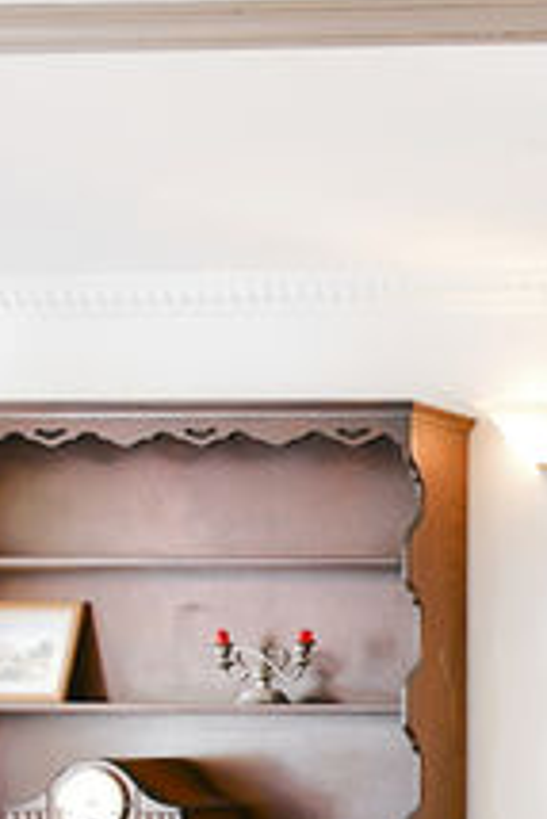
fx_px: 1524
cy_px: 771
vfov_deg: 28.6
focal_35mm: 67
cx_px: 1545
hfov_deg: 12.2
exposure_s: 1/15
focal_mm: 14
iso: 250
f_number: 13
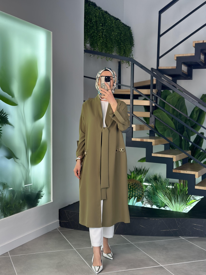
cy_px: 138
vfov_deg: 39.7
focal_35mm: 48
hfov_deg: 30.3
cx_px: 103
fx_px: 381
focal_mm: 6.86
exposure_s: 1/141
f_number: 1.78
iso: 80
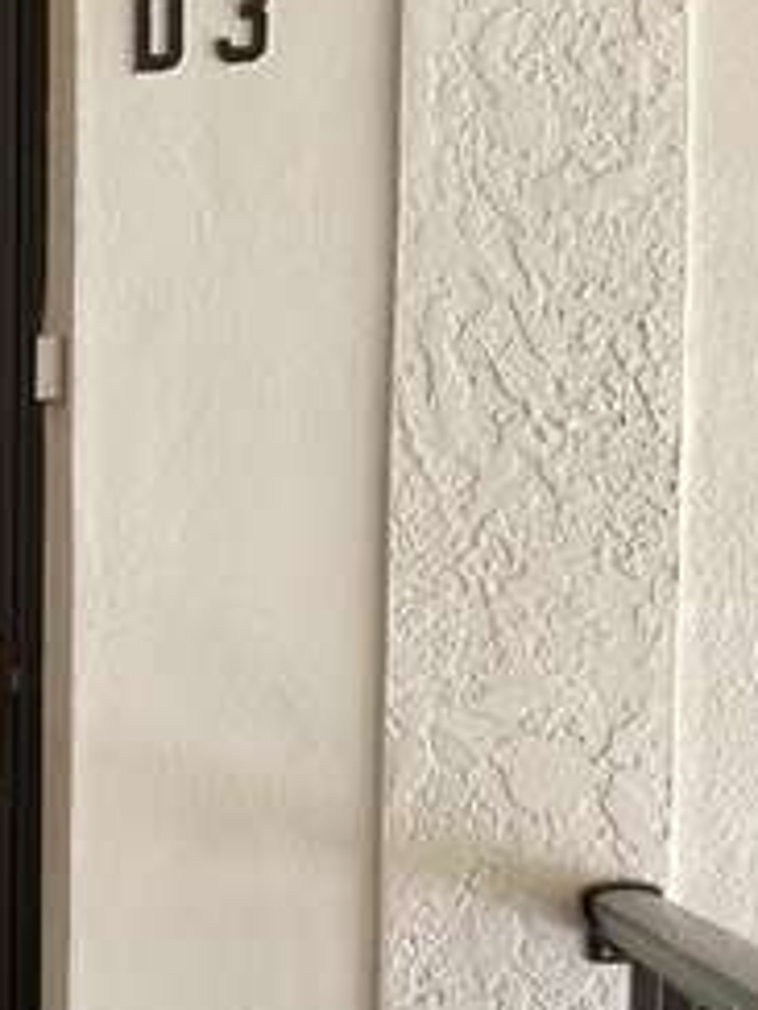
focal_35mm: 76
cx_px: -178
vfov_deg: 24.8
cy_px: 940
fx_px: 2219
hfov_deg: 18.3
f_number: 1.8
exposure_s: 1/60
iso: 100
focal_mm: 3
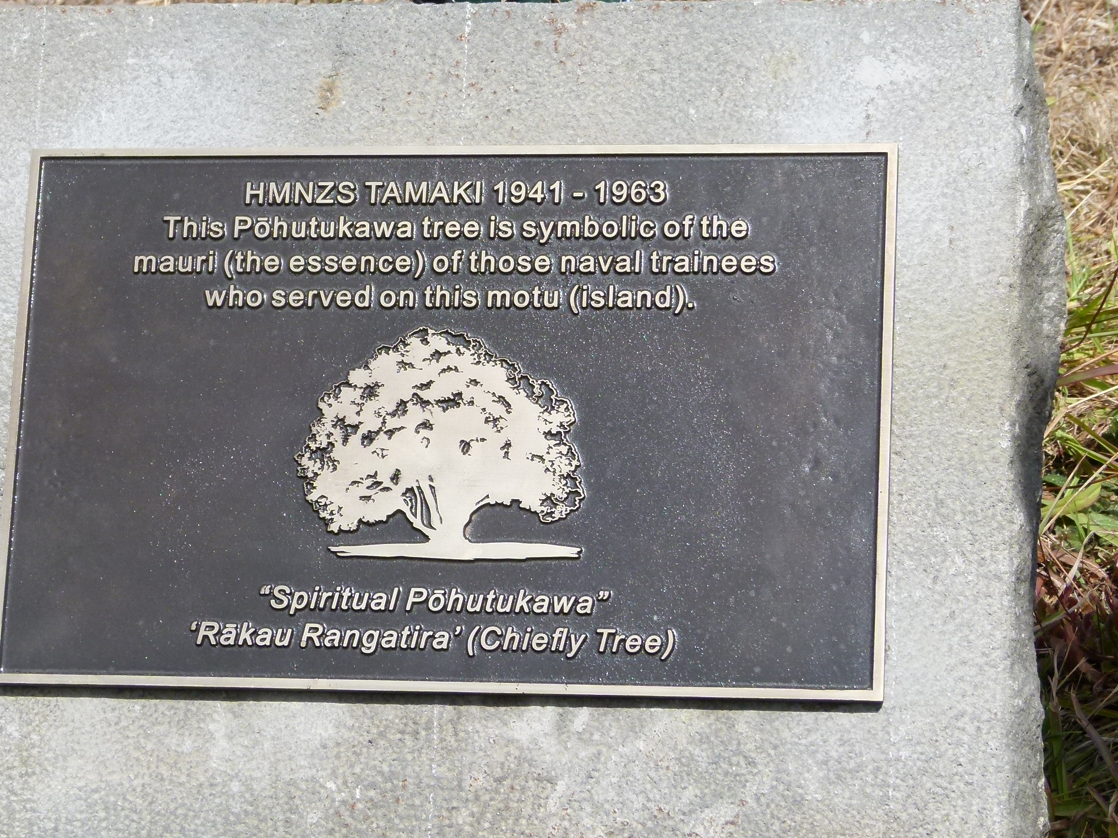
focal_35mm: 131
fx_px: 4231
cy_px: 397
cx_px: 466
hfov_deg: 15.0
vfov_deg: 11.3
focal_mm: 17.5
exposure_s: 1/1300
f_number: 4
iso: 100
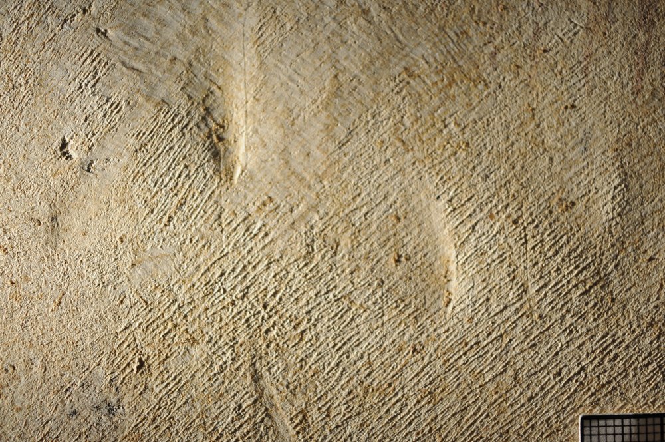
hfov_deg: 37.9
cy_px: 221
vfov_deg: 25.7
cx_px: 332
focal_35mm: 52
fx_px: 969
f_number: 3.3
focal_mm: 35
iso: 450
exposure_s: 1/30
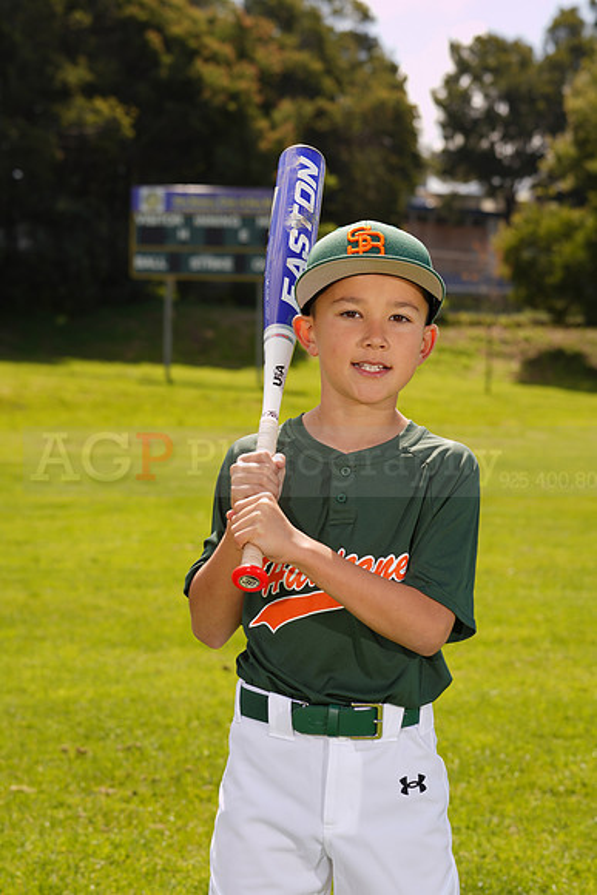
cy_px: 448
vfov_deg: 20.4
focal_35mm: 100
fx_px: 2486
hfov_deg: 13.7
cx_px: 298
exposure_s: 1/160
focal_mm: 100
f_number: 9
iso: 80
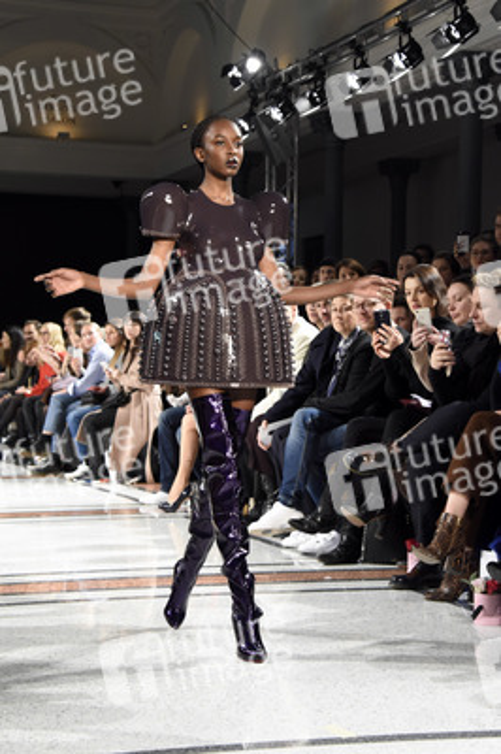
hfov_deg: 19.4
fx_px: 1464
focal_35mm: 70
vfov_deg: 28.9
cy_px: 377
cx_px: 250
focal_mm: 70
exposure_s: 1/160
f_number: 5.6
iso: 3200
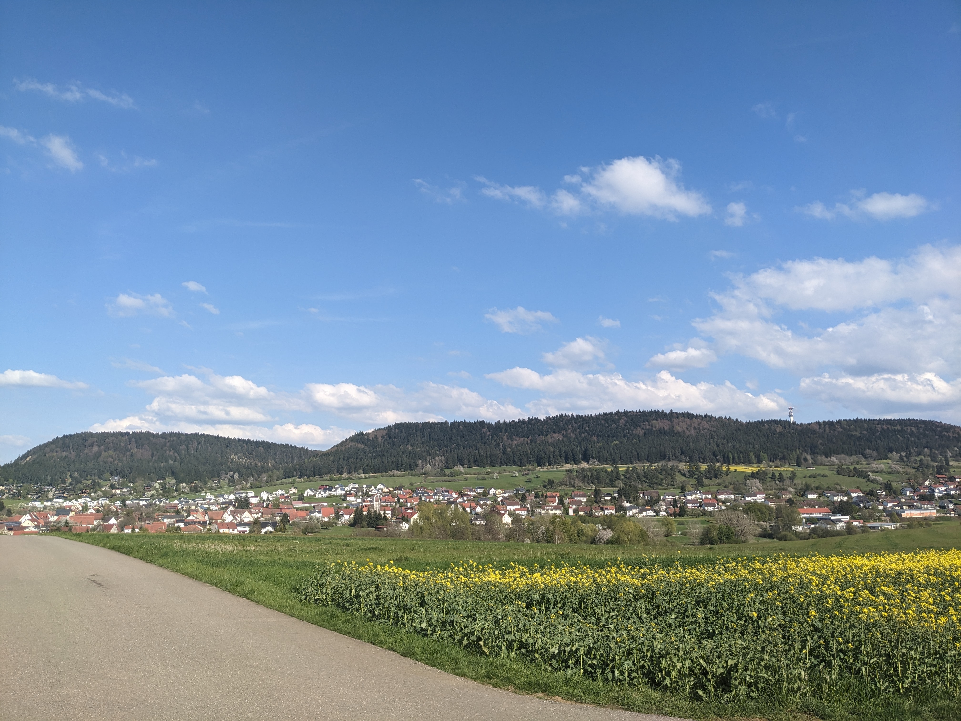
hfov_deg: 65.3
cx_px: 480
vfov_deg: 51.4
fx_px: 750
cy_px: 360
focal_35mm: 27
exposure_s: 1/2933
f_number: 1.73
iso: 63
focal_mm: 4.38
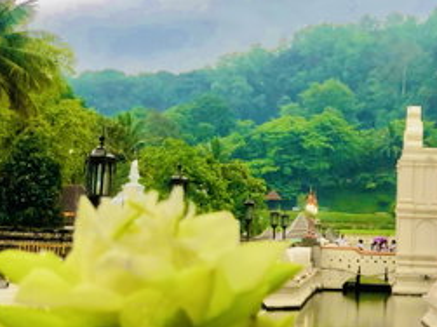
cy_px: 174
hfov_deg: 23.3
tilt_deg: +4.1
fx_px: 1047
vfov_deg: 17.8
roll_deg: -1.1
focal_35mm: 83
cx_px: 333
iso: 100
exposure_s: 1/33
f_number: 2.4
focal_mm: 6
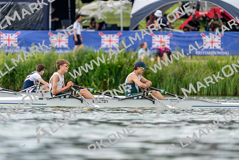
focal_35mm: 553
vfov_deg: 2.5
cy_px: 80
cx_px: 120
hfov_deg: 3.7
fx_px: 3672
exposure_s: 1/1600
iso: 640
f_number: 6.3
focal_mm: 553
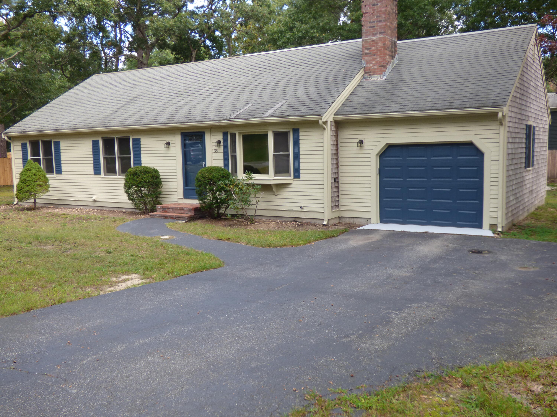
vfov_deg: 42.9
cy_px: 208
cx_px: 278
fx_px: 531
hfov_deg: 55.4
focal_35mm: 33
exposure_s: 1/160
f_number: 3.4
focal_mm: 5.78
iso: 100
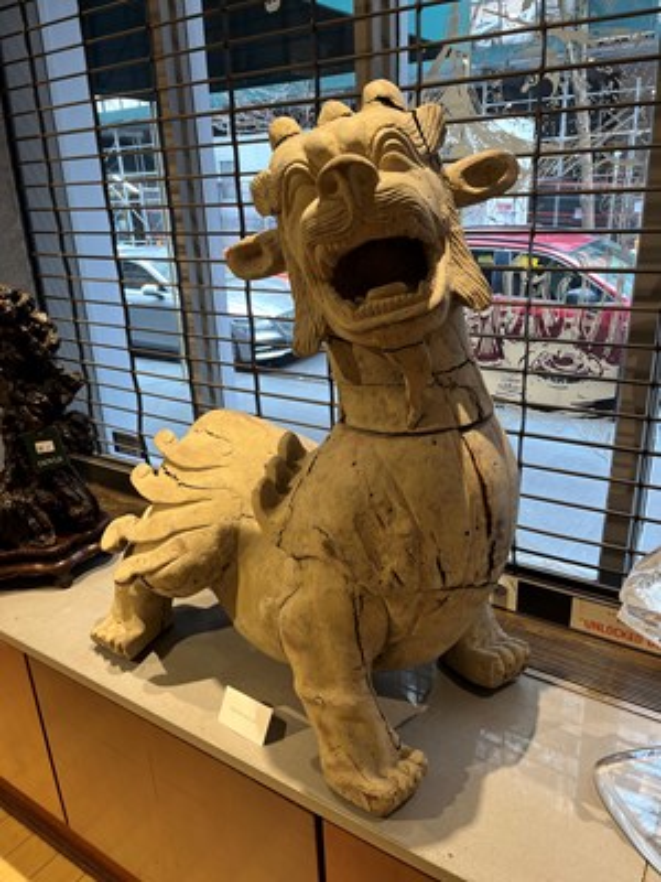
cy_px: 441
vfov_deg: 67.3
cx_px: 330
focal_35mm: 26
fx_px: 662
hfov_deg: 53.1
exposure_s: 1/60
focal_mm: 5.1
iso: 80
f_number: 1.6
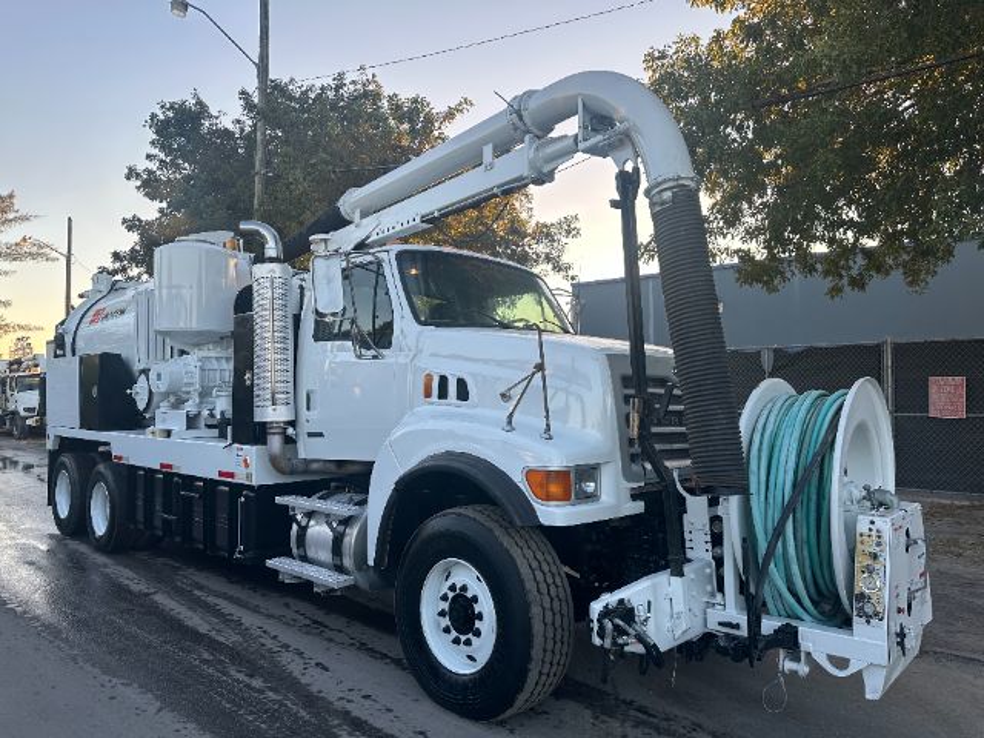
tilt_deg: +2.0
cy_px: 369
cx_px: 492
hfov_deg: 71.6
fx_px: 682
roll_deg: +0.0
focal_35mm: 24
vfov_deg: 56.8
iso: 80
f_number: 1.78
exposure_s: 1/417
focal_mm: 6.86
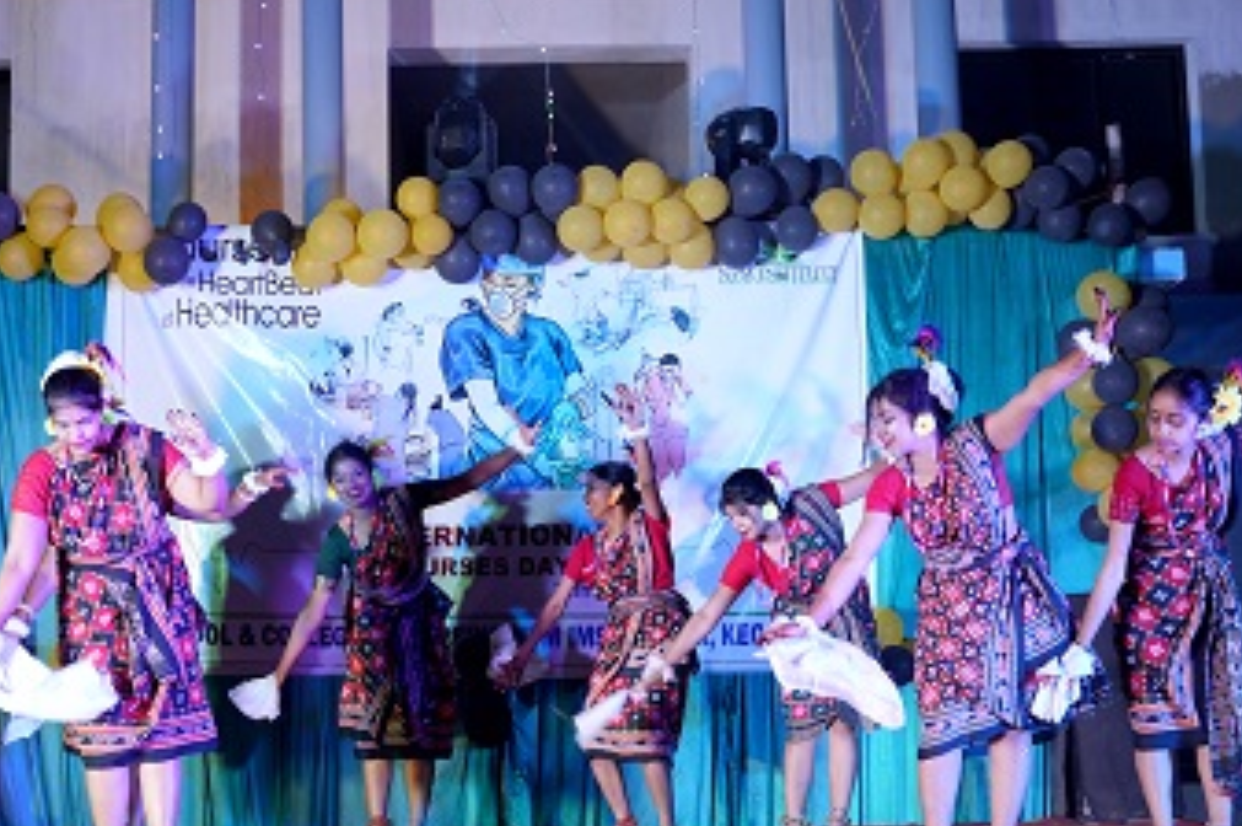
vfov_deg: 25.3
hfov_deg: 37.4
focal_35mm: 53
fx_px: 1828
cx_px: 505
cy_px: 537
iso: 800
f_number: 2.8
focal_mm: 35.7
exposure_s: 1/100
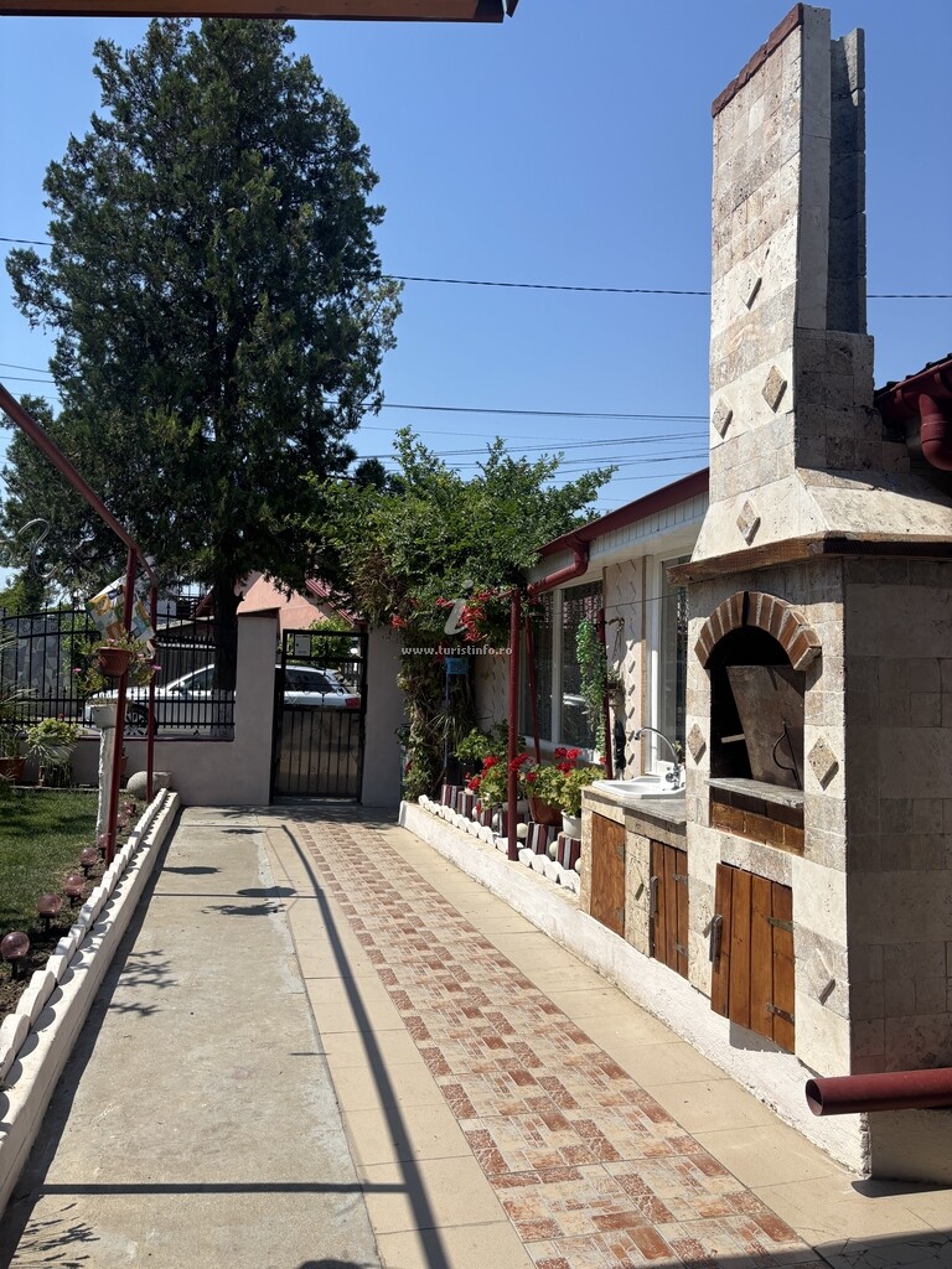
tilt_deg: +2.7
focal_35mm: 26
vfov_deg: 67.3
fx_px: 953
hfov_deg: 53.1
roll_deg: -2.1
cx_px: 476
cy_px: 634
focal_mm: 5.96
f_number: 1.6
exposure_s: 1/4854
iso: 50
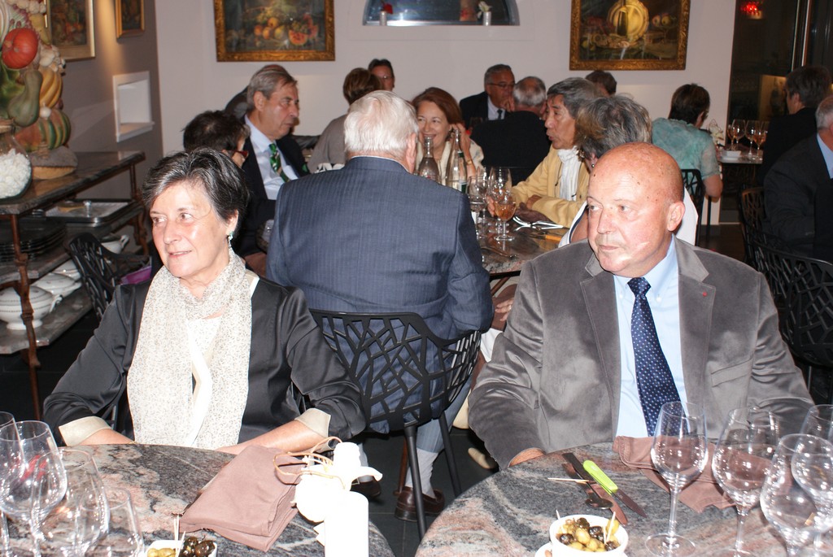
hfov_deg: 49.5
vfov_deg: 34.3
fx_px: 903
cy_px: 278
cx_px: 416
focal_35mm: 39
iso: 400
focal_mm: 26
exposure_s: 1/60
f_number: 5.6
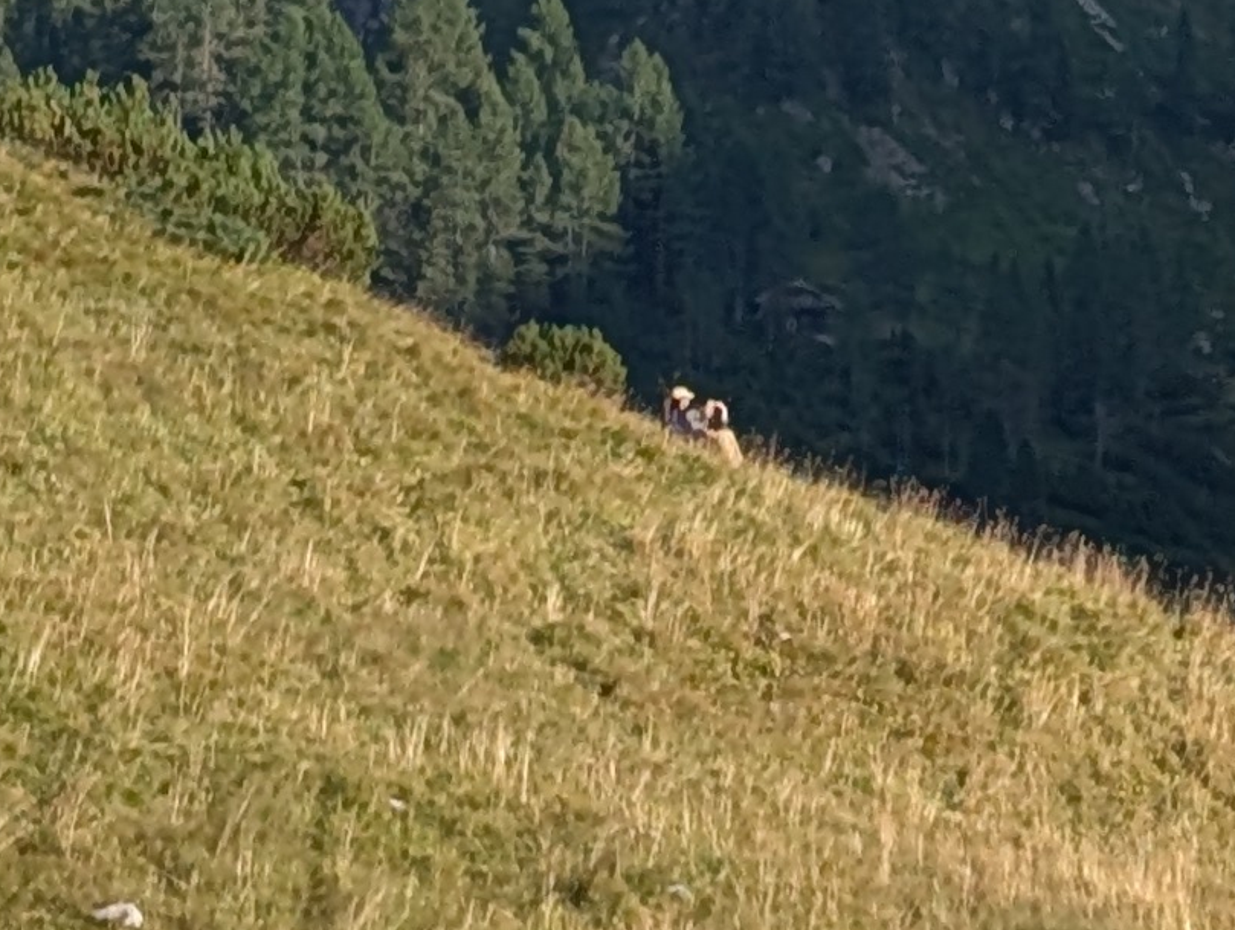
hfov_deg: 7.8
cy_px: 55
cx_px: 2169
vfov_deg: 6.0
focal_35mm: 247
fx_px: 8824
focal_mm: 6.9
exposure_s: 1/638
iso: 20
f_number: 1.68
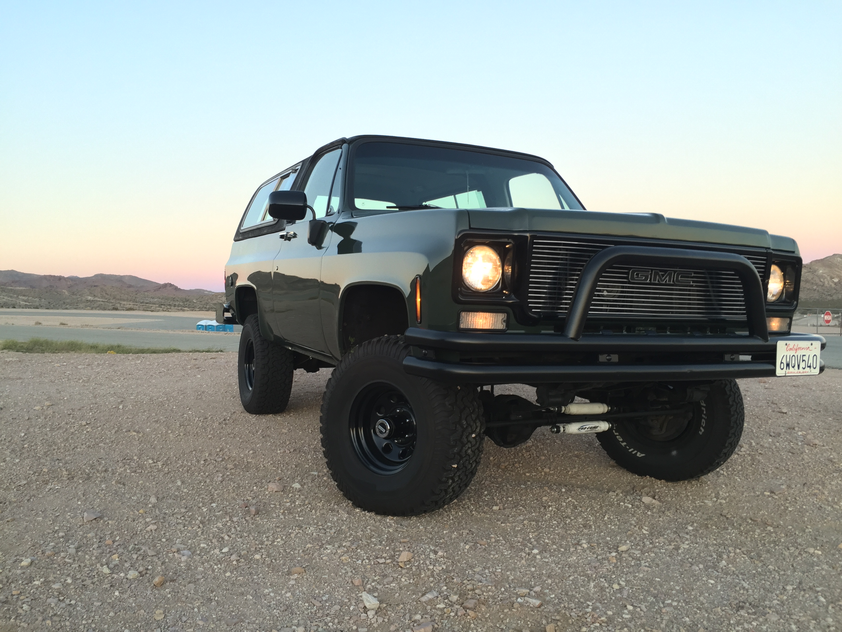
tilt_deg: -0.6
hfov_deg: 61.7
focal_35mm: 29
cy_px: 316
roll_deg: +1.7
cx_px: 421
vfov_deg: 48.2
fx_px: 705
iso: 50
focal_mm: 4.15
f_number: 2.2
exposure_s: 1/30
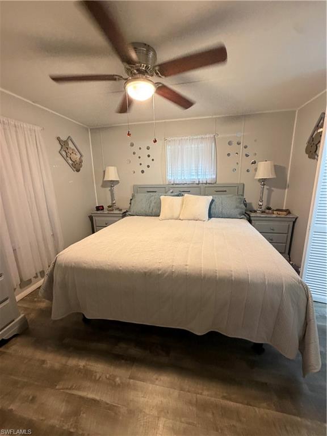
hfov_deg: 85.7
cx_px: 164
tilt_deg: -12.3
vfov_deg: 102.1
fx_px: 176
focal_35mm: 14
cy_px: 218
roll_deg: +2.1
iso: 500
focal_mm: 2.22
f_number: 2.2
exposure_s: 1/60
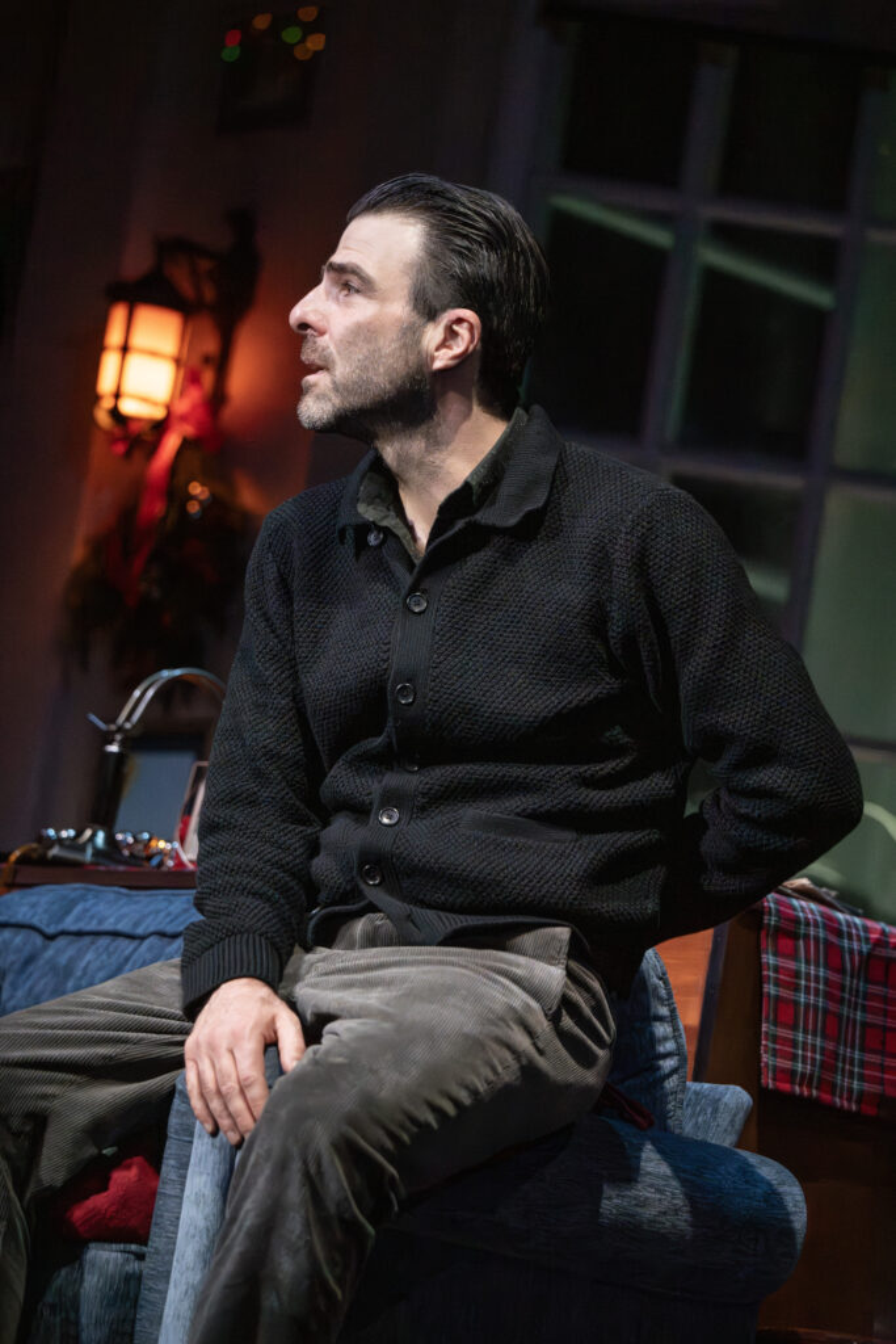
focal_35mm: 153
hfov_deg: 9.0
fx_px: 5710
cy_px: 672
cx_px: 448
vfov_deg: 13.4
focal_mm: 153
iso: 16000
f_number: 4
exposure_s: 1/250
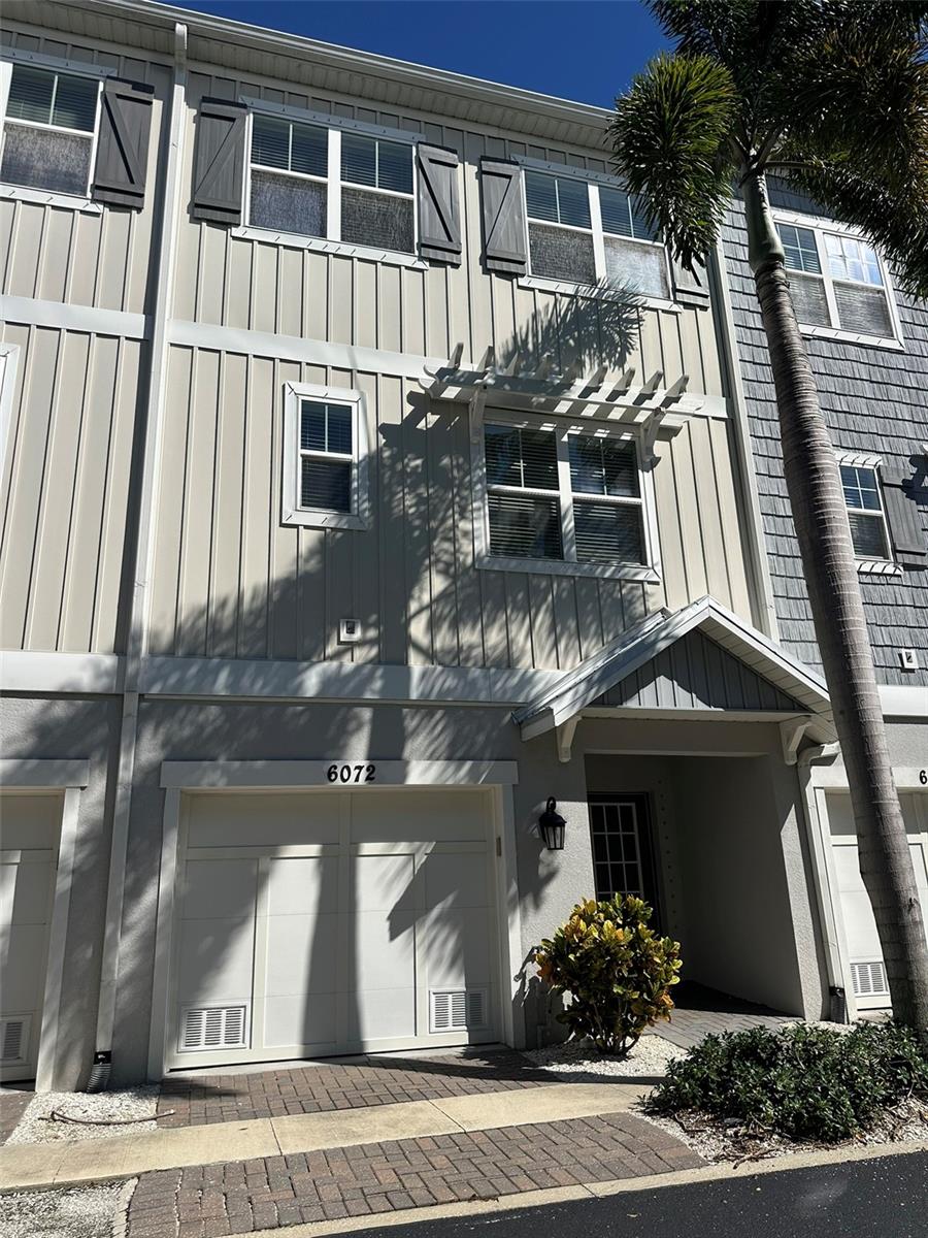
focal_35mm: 24
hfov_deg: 56.8
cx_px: 464
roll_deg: +0.4
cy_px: 619
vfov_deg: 71.6
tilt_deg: +18.0
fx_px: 858
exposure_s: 1/7576
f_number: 1.78
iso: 80
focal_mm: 6.86
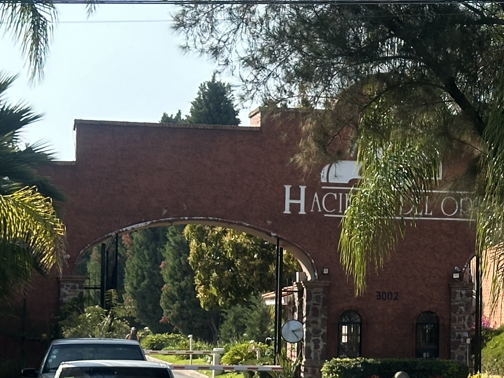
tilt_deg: +2.7
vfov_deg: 11.2
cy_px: 232
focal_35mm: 132
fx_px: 1922
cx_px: 600
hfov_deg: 14.5
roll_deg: -1.0
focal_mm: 6.86
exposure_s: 1/1848
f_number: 1.78
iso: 64
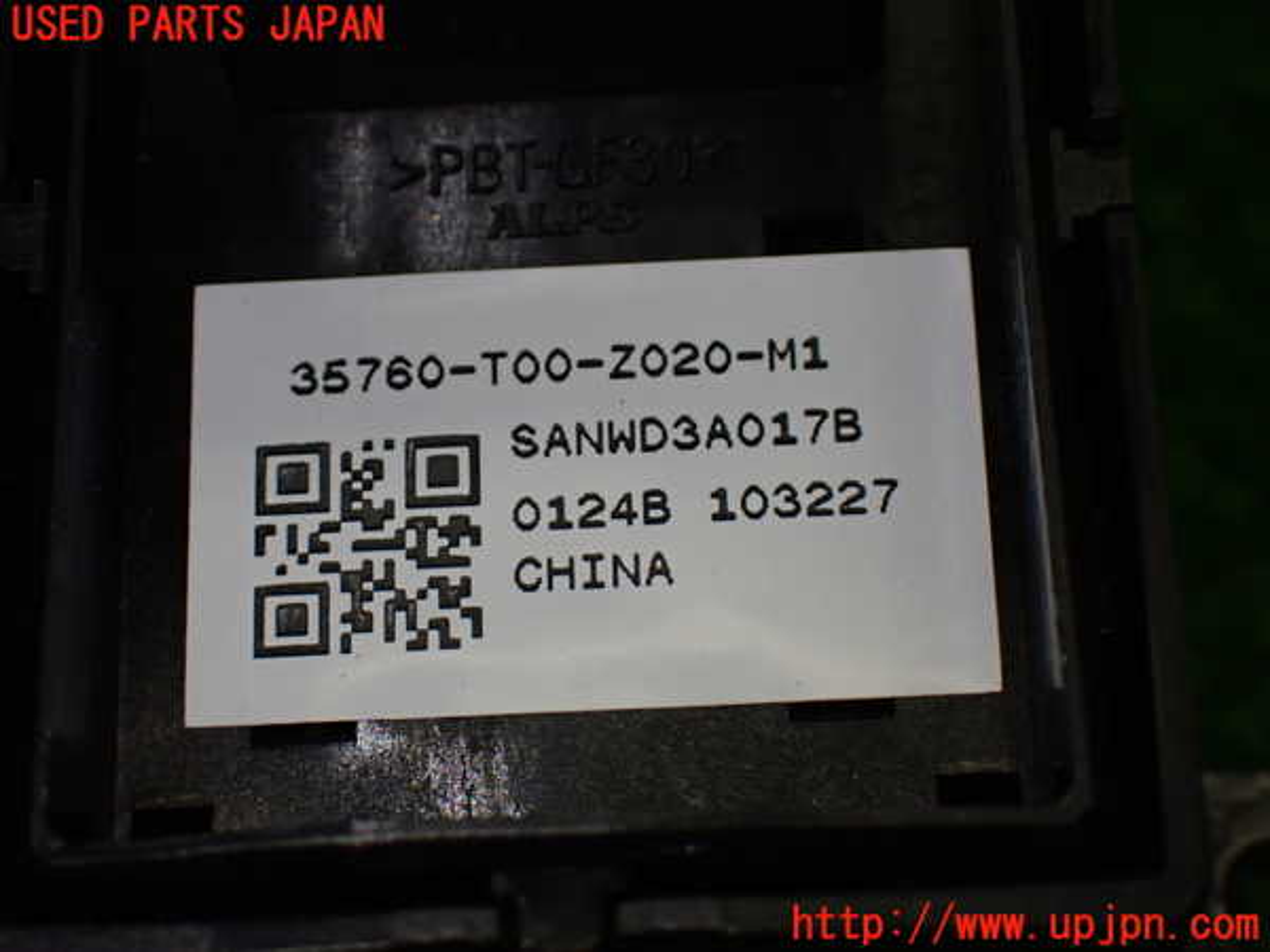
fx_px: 3008
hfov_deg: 23.8
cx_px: 635
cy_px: 476
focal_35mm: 82
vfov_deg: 18.0
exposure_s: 1/320
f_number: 4.3
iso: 500
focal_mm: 14.62
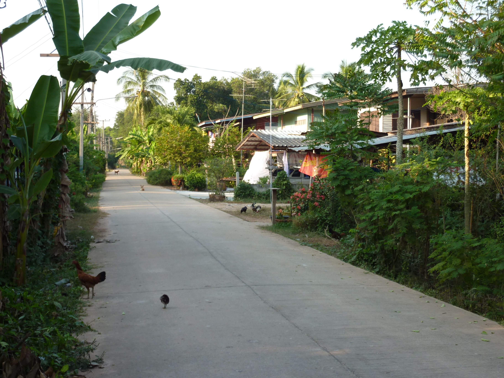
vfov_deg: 28.0
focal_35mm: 52
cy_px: 189
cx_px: 252
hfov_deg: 36.8
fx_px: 757
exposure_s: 1/125
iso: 80
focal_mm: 8.5
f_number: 3.8
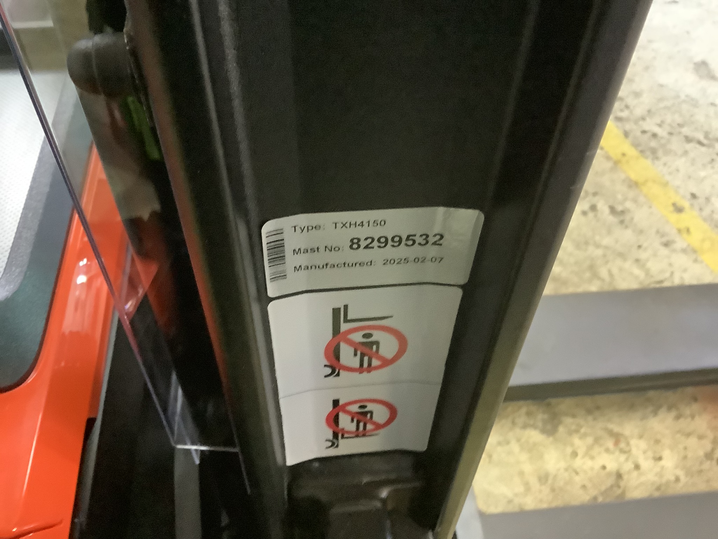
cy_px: 270
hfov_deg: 58.4
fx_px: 643
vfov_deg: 45.4
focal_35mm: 31
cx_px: 359
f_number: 2.4
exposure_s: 1/20
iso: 640
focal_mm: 3.3
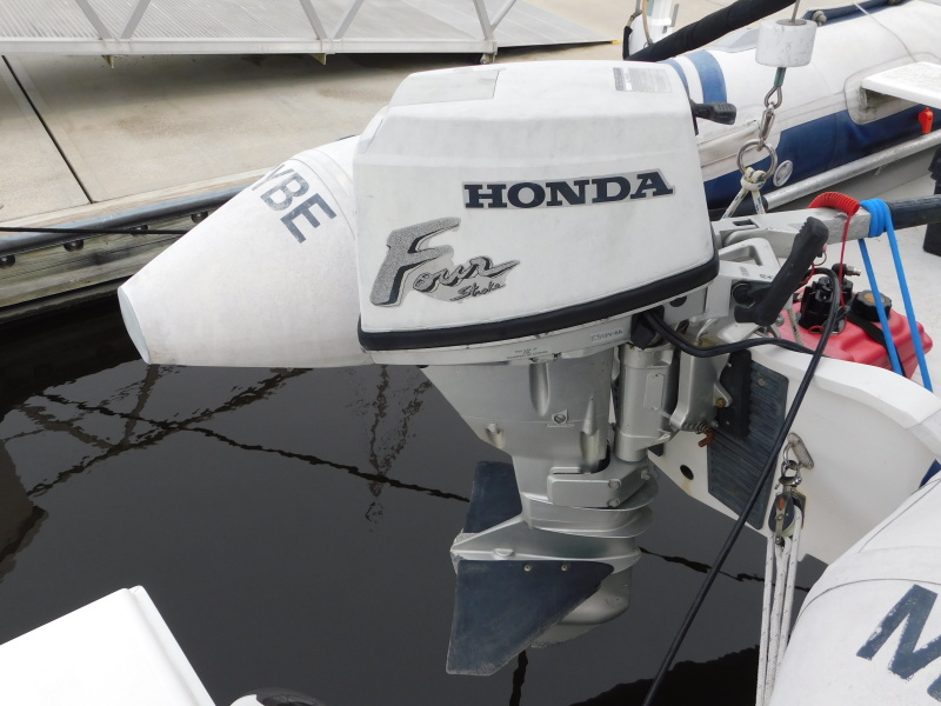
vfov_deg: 46.8
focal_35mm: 30
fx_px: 816
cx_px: 470
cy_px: 353
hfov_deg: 60.0
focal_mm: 5.3
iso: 125
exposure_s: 1/640
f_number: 3.2
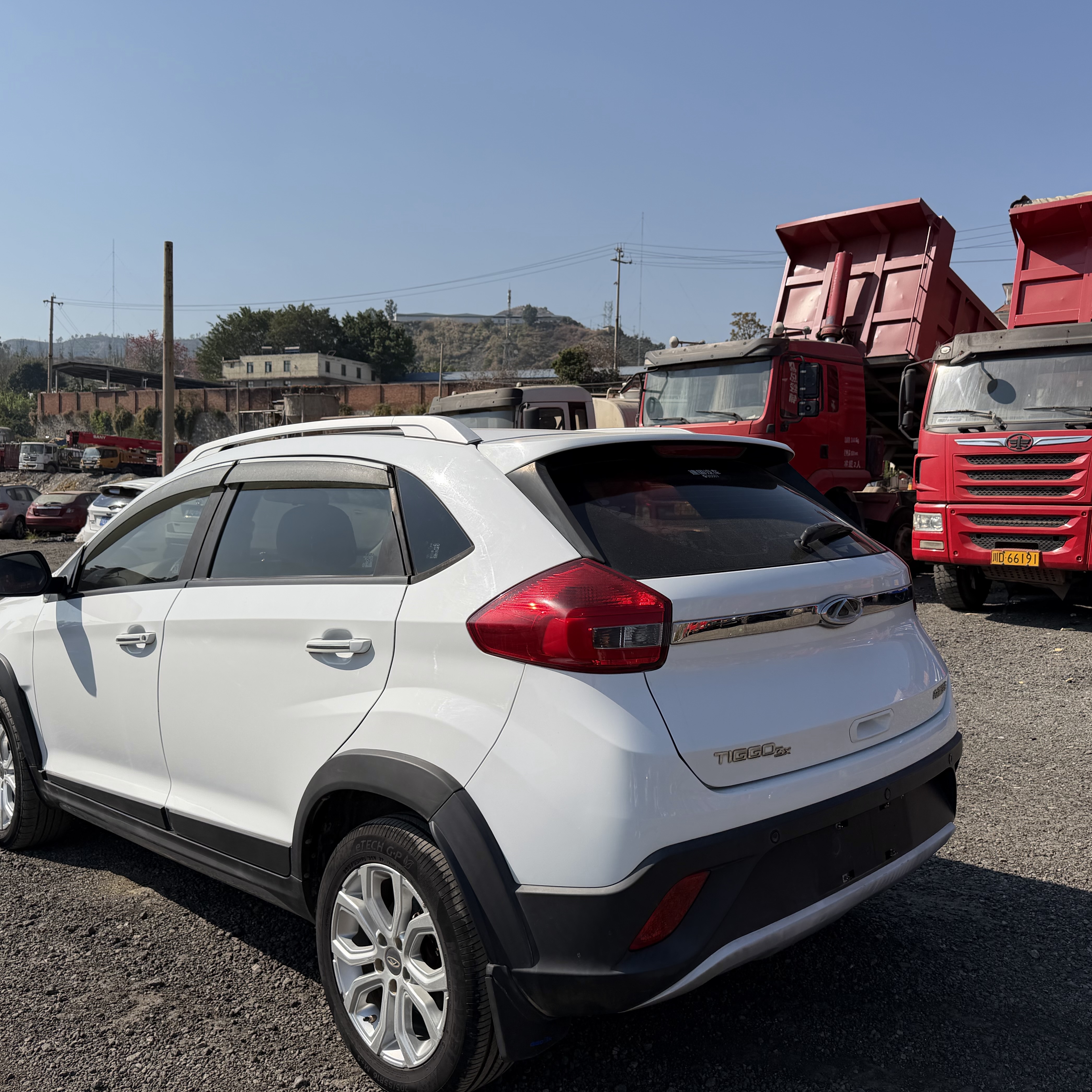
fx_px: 1035
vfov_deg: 55.6
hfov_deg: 55.6
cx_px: 571
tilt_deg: -2.7
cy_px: 558
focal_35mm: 29
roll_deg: -2.0
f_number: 1.78
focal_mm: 6.76
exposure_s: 1/6711
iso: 80
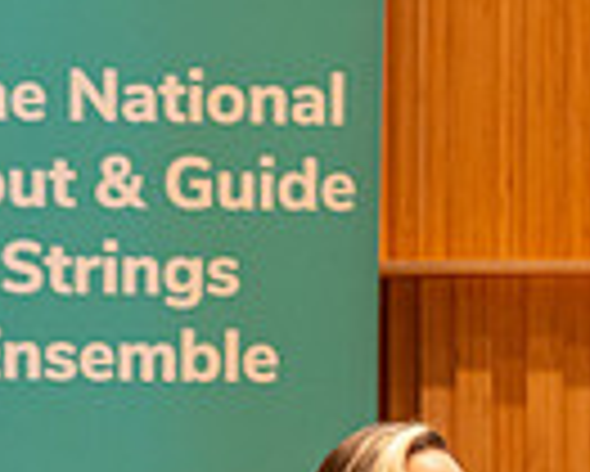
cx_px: 1248
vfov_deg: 1.9
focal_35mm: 830
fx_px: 14504
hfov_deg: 2.3
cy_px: 528
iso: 2000
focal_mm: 200
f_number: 3.2
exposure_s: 1/125
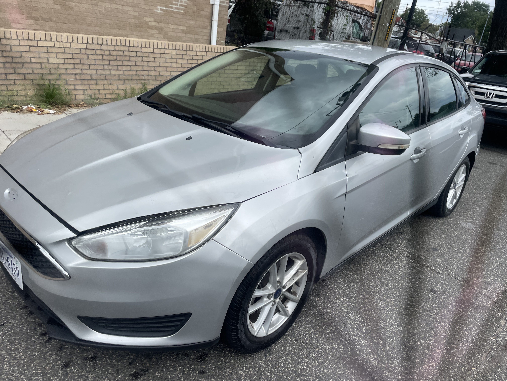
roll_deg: -8.3
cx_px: 254
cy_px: 190
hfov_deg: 67.3
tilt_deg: -17.6
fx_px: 381
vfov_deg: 53.1
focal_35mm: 26
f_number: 1.6
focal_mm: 4.2
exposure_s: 1/2257
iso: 32
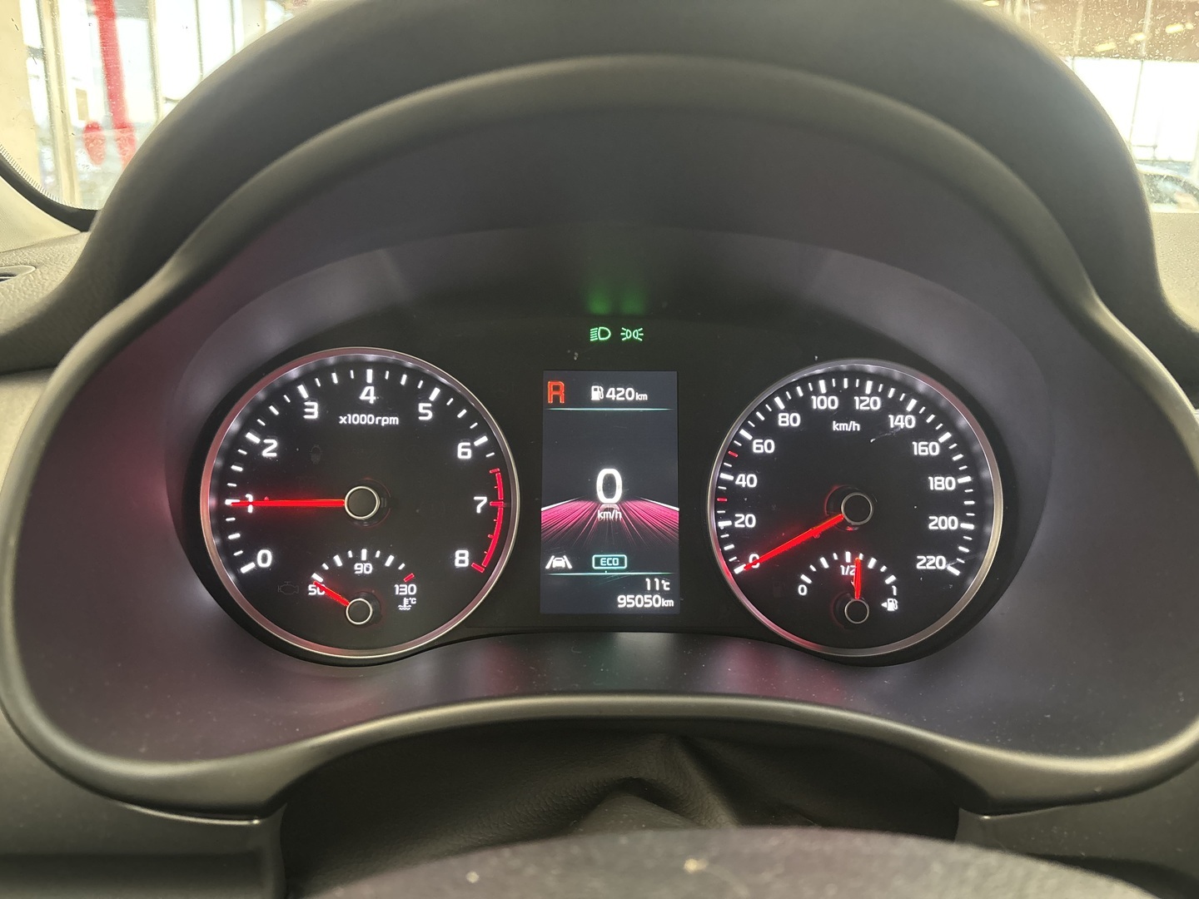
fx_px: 901
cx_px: 600
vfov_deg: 53.1
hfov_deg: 67.3
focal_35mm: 26
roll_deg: -1.4
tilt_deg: -15.8
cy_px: 450
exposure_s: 1/25
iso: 500
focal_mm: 5.96
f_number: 1.6
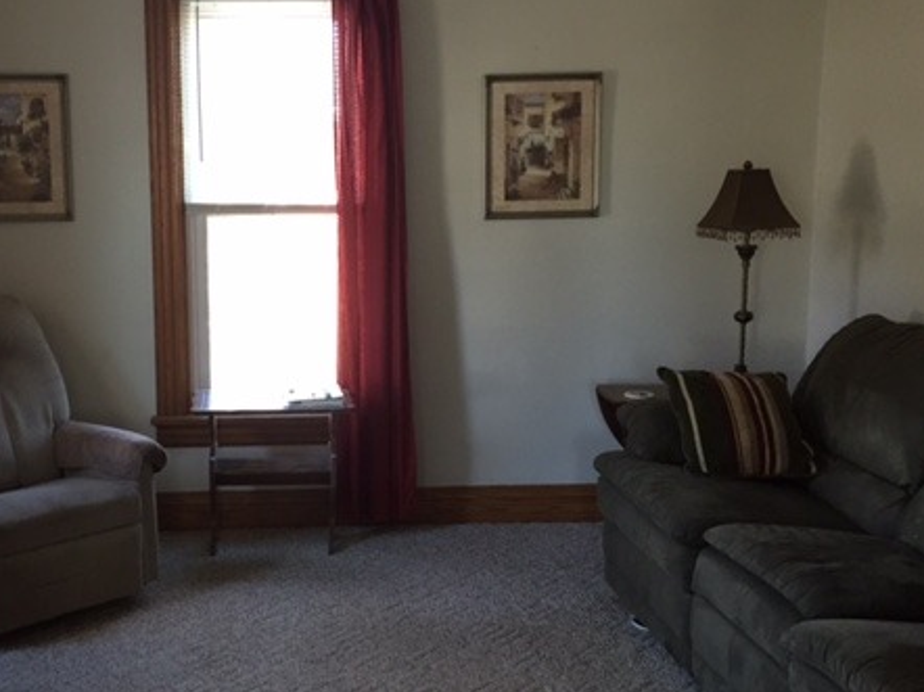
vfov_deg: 34.3
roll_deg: +0.8
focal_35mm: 42
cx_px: 318
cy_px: 326
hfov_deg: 44.2
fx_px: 1120
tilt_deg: -7.8
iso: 125
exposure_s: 1/30
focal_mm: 4.15
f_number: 2.2
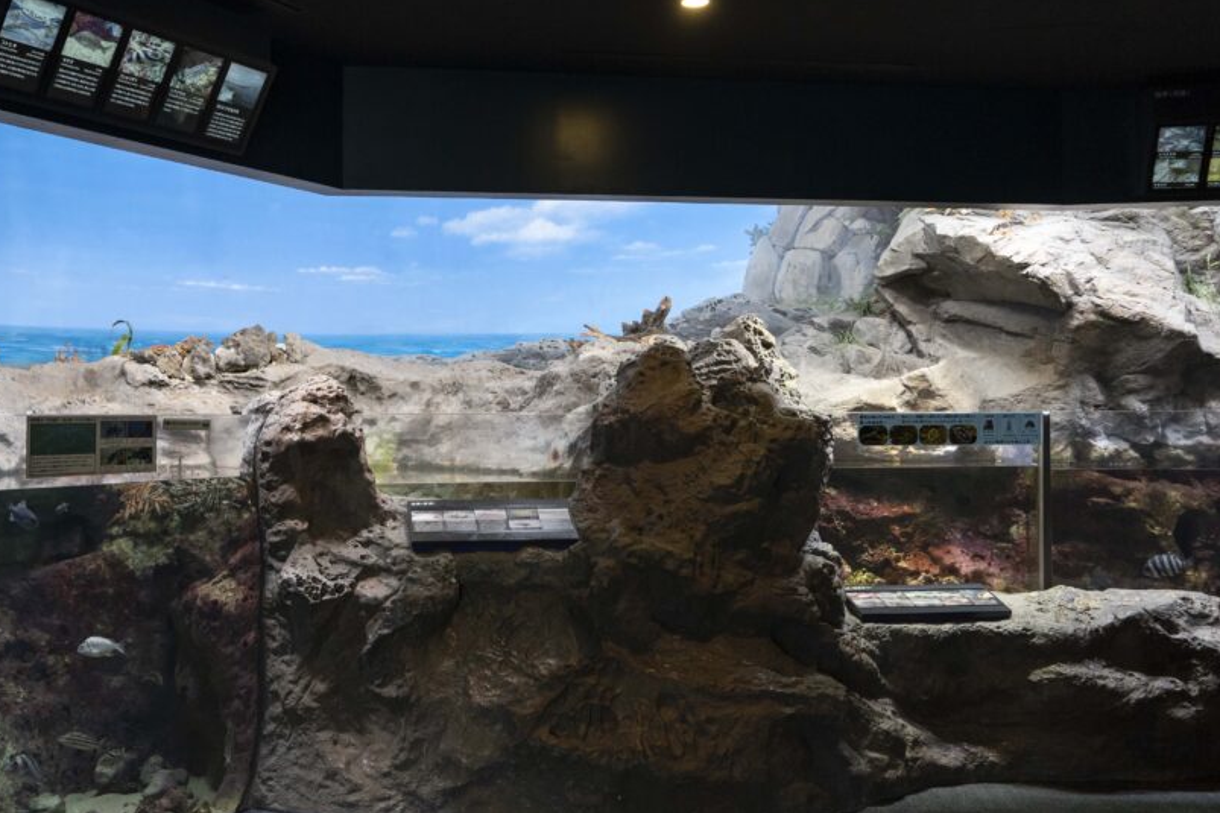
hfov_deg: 51.7
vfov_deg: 35.9
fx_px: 1254
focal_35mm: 37
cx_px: 515
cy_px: 390
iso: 2000
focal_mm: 29
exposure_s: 1/160
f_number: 4
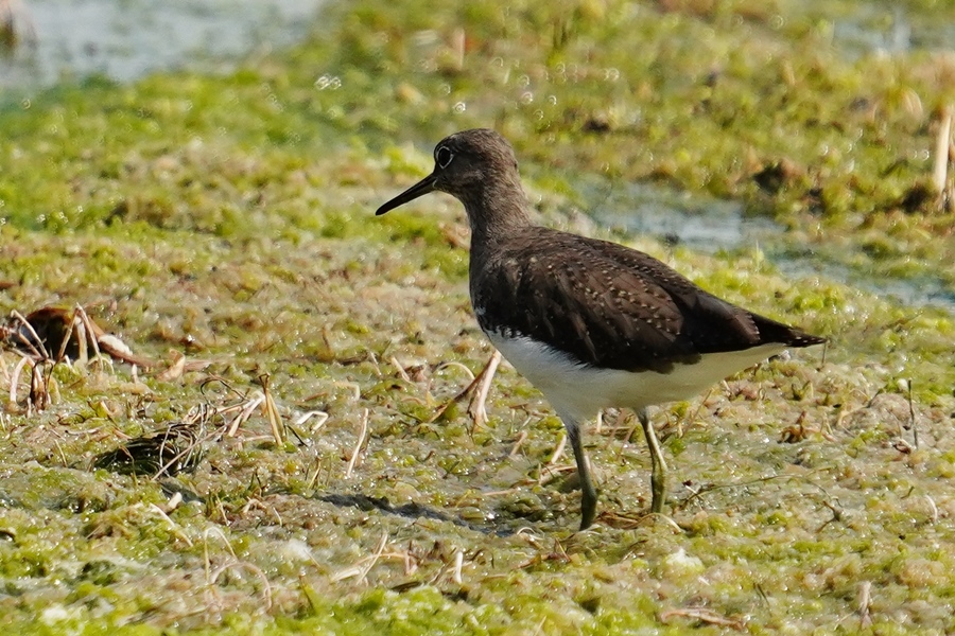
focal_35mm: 600
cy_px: 318
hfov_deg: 3.4
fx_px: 15915
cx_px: 478
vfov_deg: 2.3
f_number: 7.1
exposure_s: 1/2000
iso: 400
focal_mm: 600
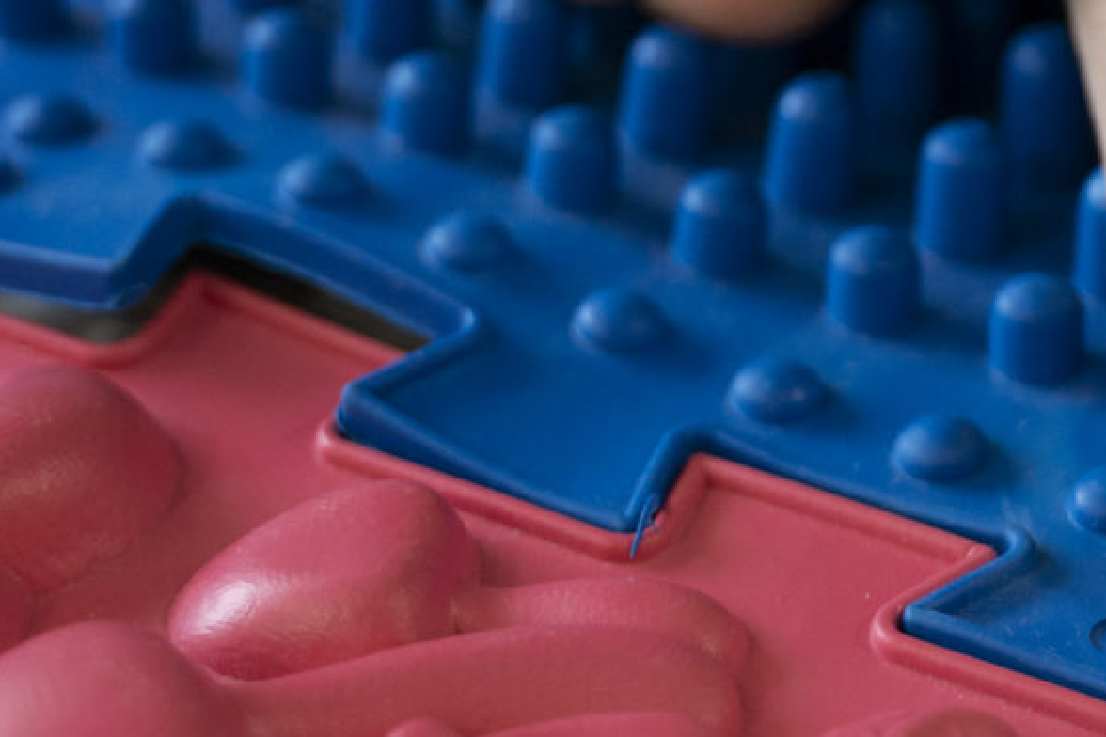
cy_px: -324
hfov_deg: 16.4
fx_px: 3748
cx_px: 1104
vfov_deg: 10.9
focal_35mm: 122
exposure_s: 1/160
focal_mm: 28
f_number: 2.8
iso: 500
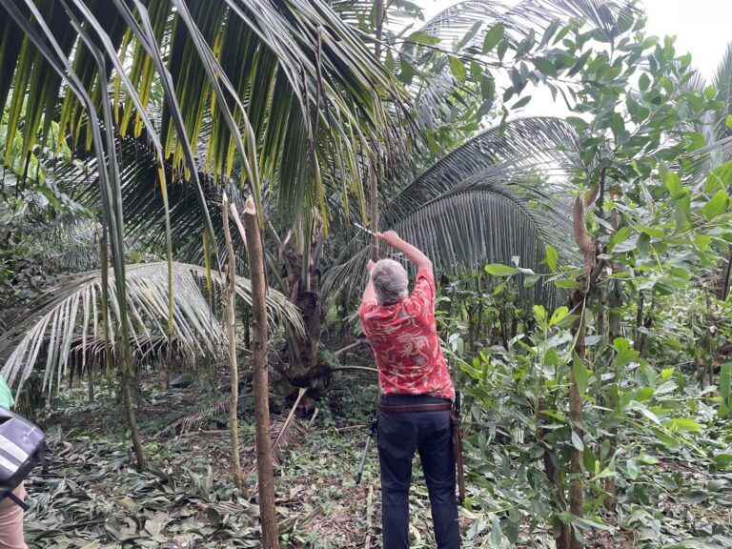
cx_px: 366
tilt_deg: +1.5
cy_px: 274
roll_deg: +3.6
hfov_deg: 67.3
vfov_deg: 53.1
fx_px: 550
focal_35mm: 26
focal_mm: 4.2
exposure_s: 1/121
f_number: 1.6
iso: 40
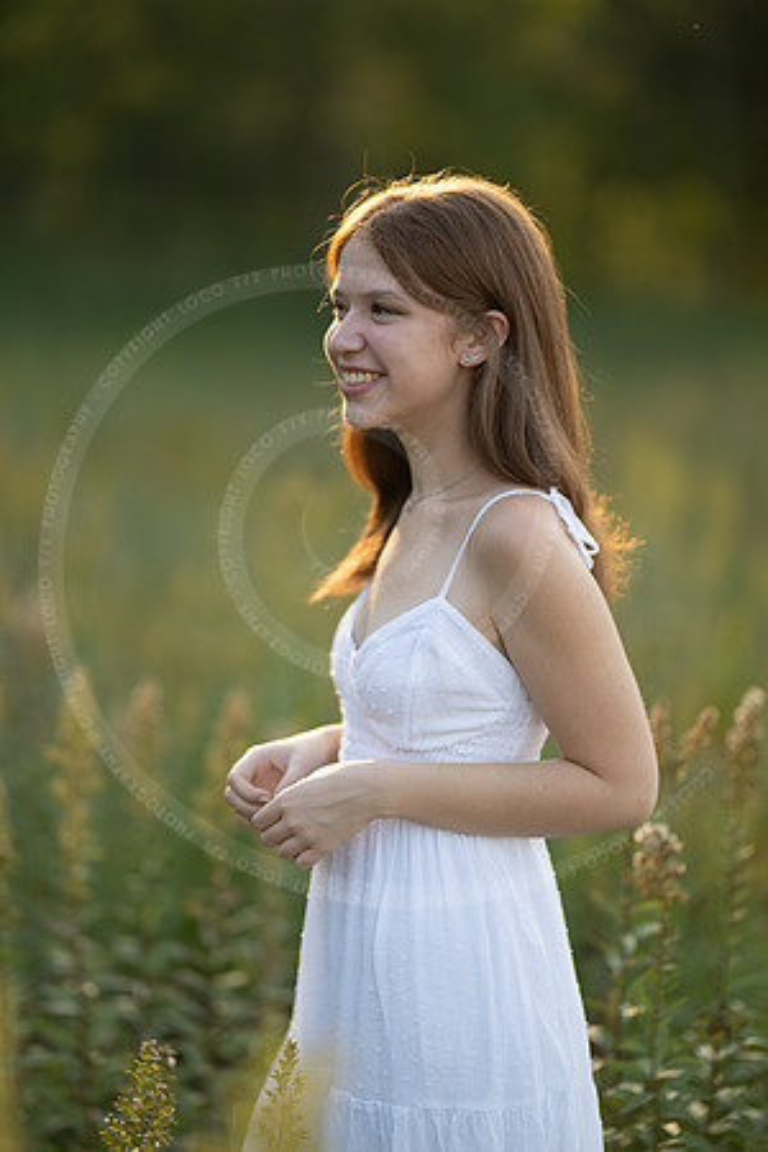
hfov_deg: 16.1
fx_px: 2720
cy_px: 576
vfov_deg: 23.9
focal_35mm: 85
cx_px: 384
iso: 160
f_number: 1.2
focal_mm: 85
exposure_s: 1/1600
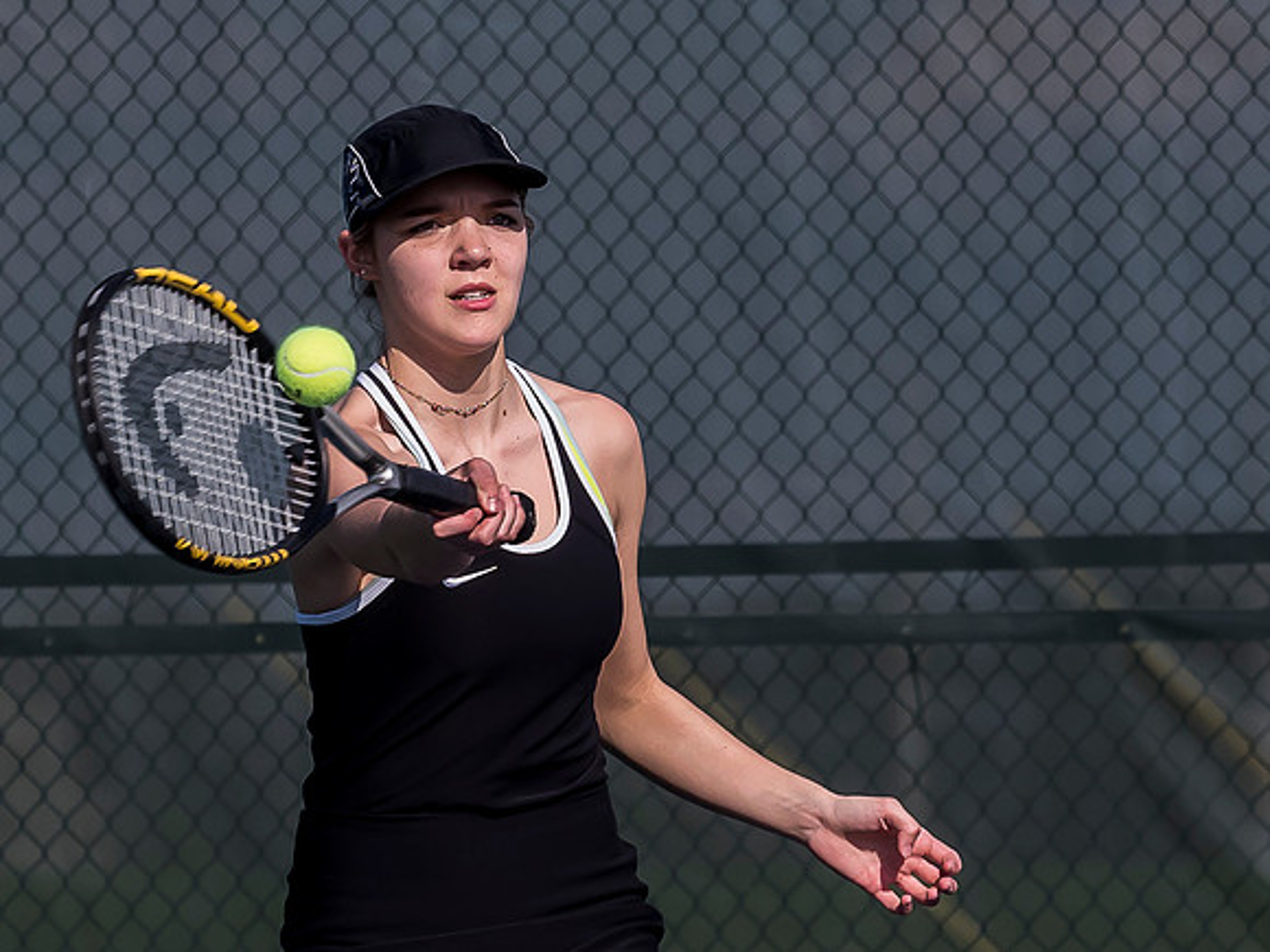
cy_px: 759
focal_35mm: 721
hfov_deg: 2.7
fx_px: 26460
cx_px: 559
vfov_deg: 2.1
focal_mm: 120
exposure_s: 1/1600
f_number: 5
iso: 400
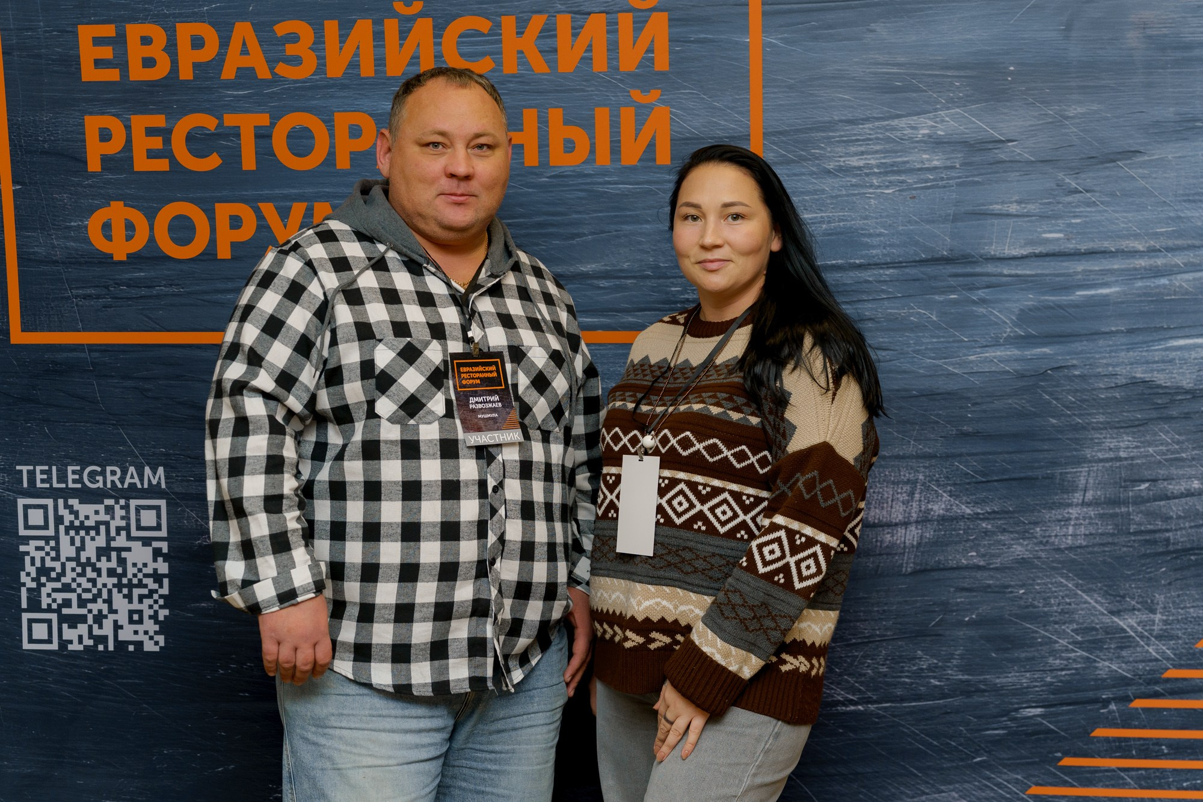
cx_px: 602
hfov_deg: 34.7
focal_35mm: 58
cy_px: 401
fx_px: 1924
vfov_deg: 23.5
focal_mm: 55
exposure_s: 1/125
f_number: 3.5
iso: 400
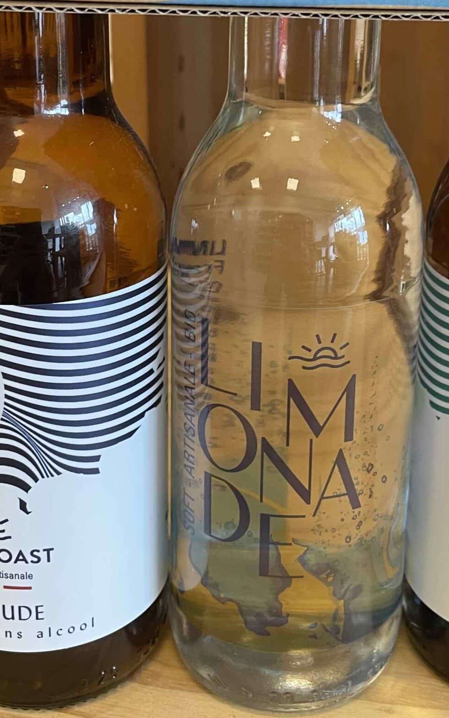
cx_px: 288
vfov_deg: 37.5
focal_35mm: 53
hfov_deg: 24.3
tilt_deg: -15.9
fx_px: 1038
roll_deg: +0.6
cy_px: 207
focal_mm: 4.2
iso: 80
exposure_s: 1/50
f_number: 1.6
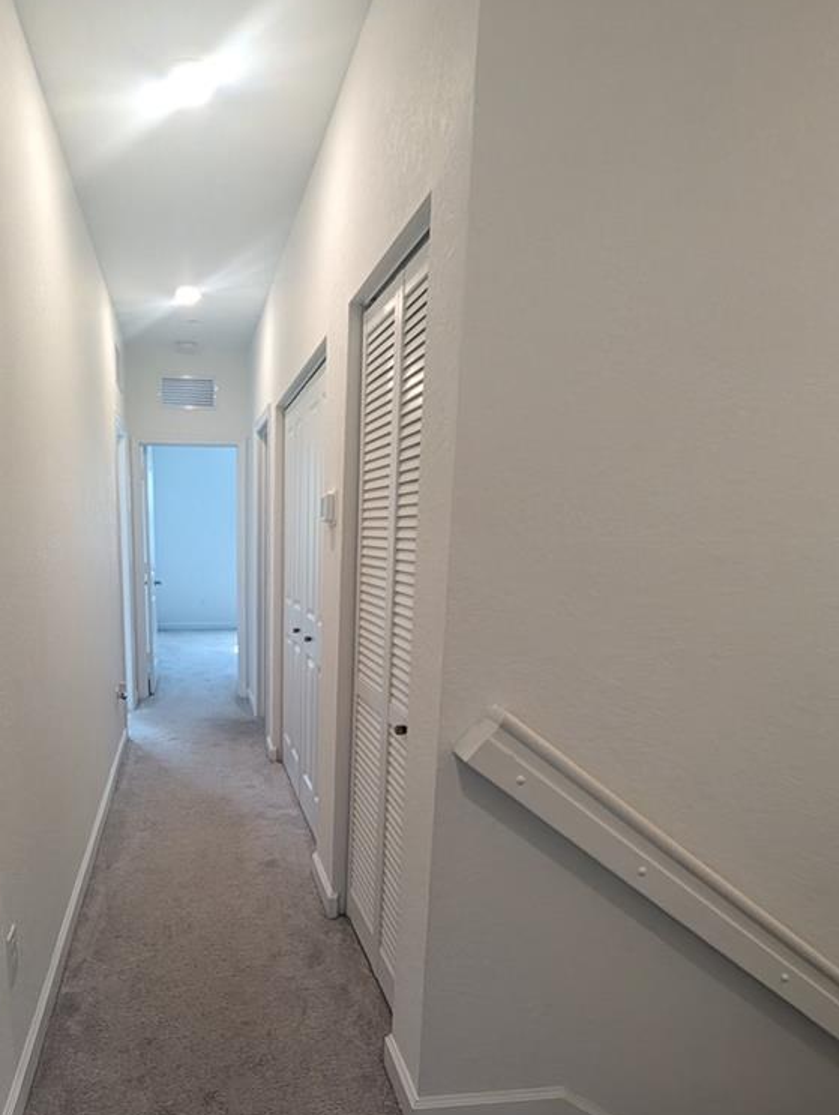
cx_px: 269
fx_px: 677
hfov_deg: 61.8
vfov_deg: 77.6
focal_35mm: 21
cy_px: 692
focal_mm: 1.95
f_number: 2.2
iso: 141
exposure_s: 1/60
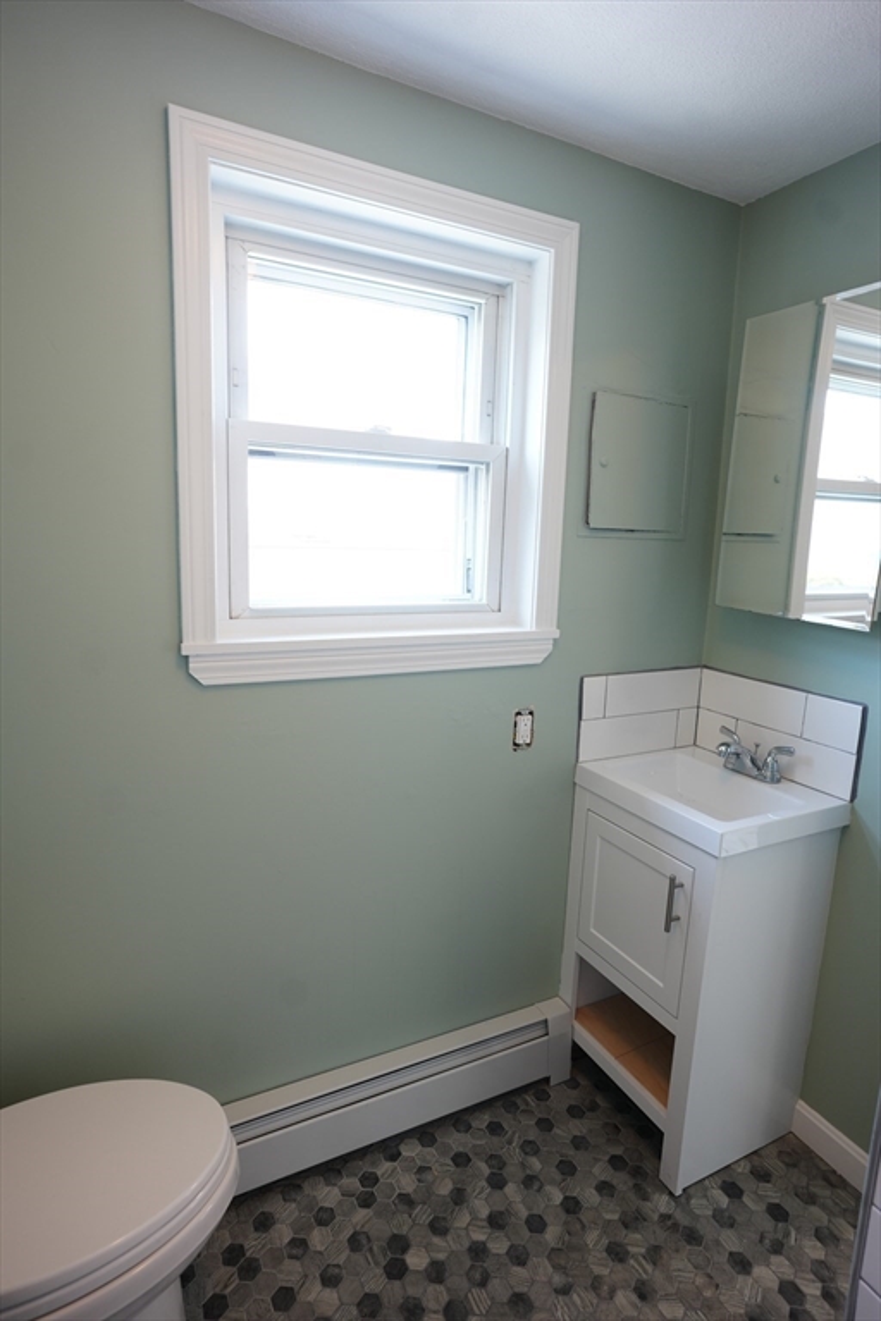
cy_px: 660
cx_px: 440
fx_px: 734
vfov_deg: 84.0
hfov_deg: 61.9
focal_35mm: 20
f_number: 4
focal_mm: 20
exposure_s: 1/50
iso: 500
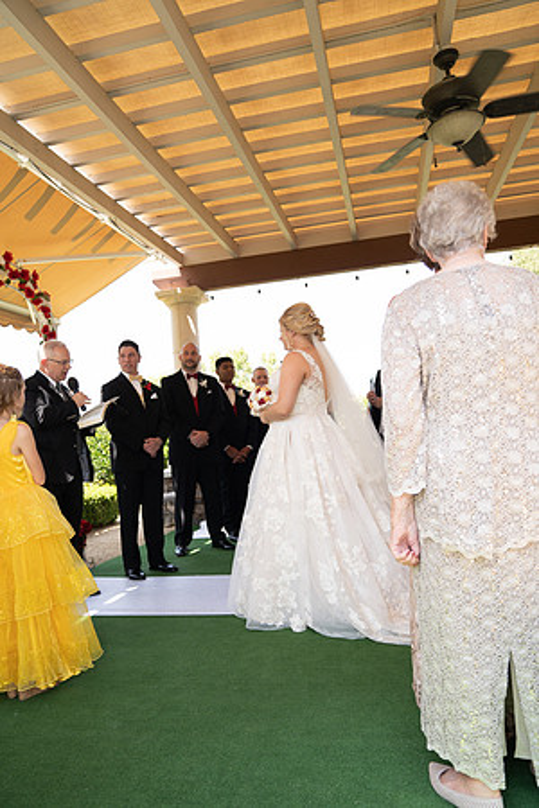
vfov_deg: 73.7
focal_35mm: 24
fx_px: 539
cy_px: 404
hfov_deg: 53.1
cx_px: 270
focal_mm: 24
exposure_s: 1/250
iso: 100
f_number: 2.8
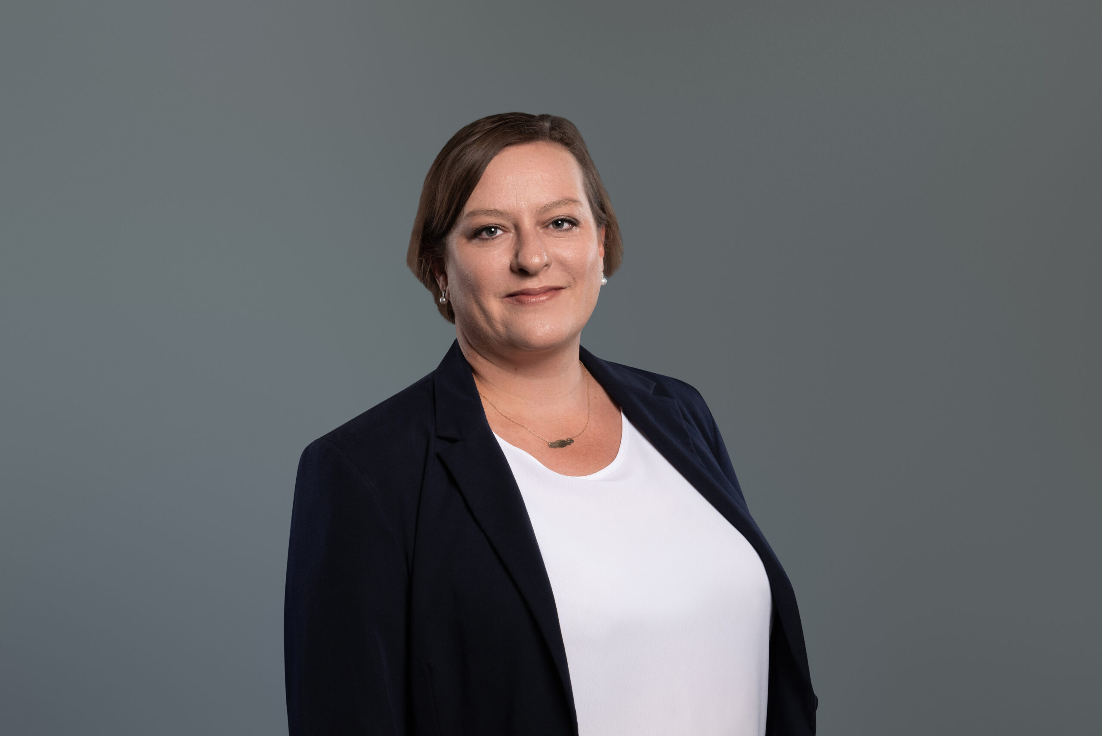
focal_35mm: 61
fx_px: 1868
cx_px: 551
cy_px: 368
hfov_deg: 32.9
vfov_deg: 22.3
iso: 400
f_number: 8
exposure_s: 1/200
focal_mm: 61
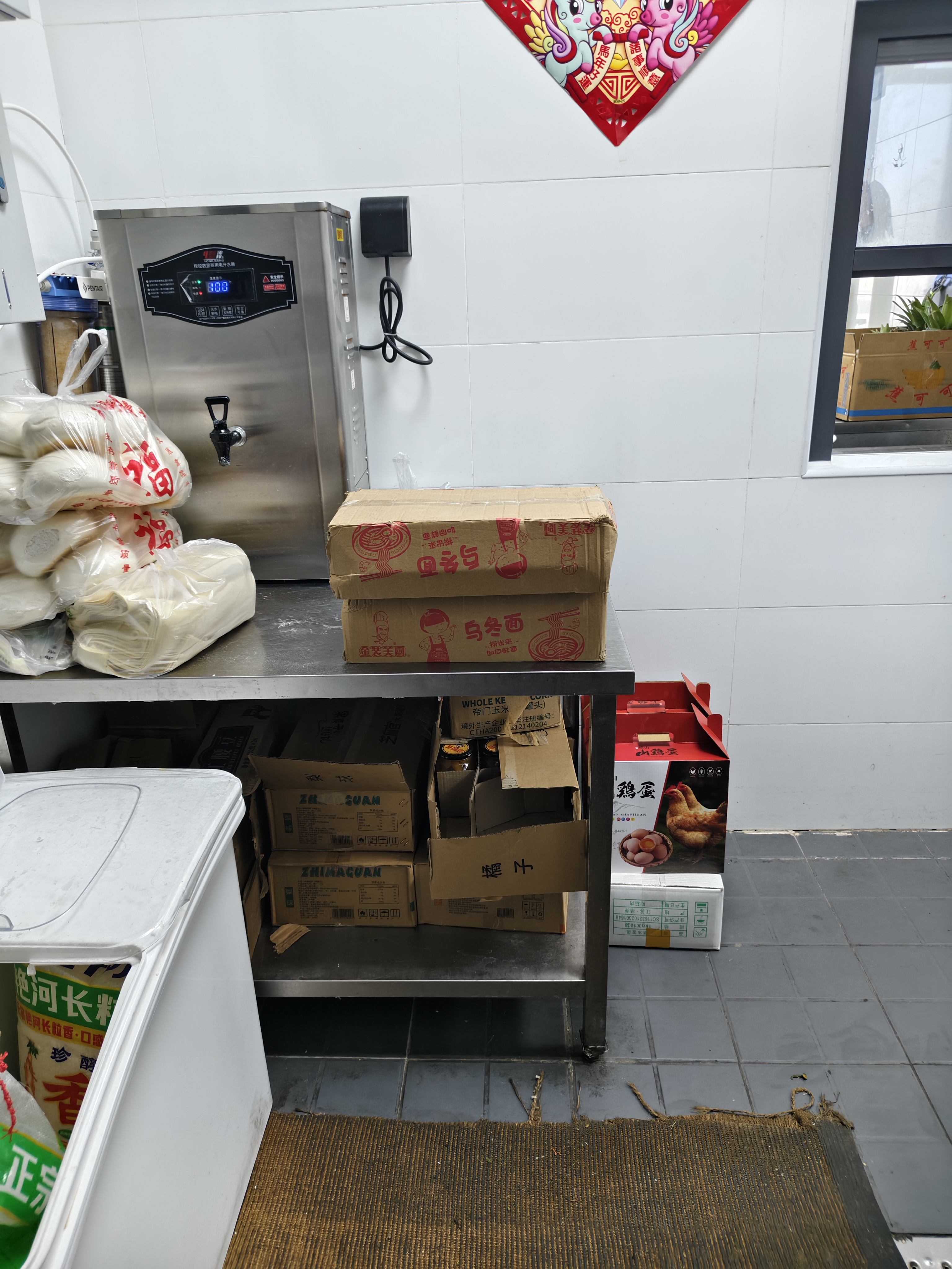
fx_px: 843
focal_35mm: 23
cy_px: 634
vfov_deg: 73.9
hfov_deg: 58.9
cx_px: 476
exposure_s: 1/100
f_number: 1.88
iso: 188
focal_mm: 5.56
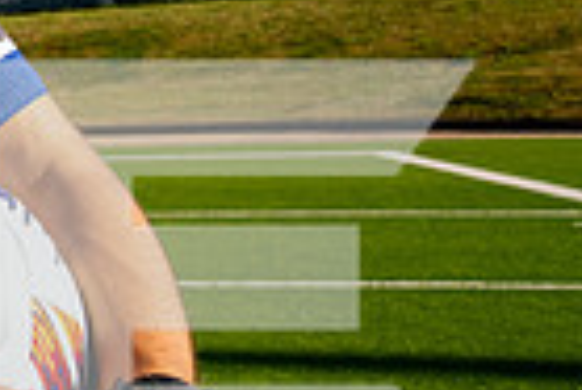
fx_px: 1618
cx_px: -578
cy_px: -224
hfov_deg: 16.0
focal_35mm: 100
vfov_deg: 12.9
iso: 50
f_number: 7.1
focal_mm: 24
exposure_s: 1/125
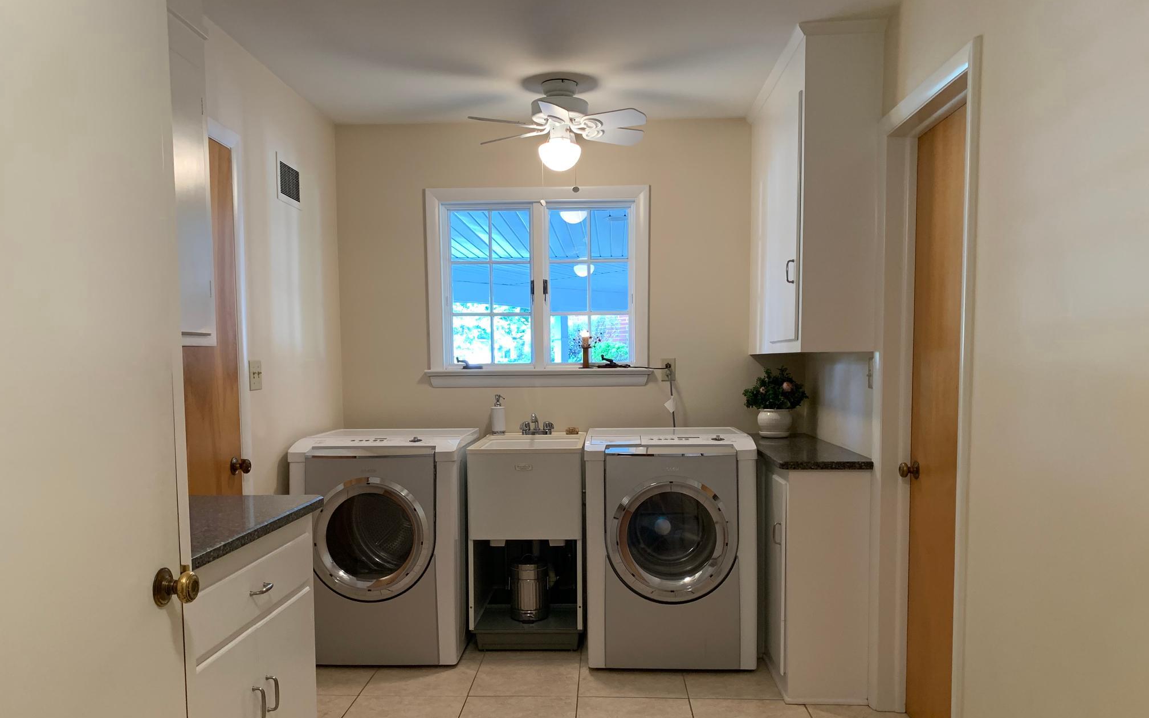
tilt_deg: -5.1
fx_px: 877
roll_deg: +0.5
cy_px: 435
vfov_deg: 44.3
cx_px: 579
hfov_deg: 66.5
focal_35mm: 28
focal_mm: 4.25
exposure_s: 1/60
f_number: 1.8
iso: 160
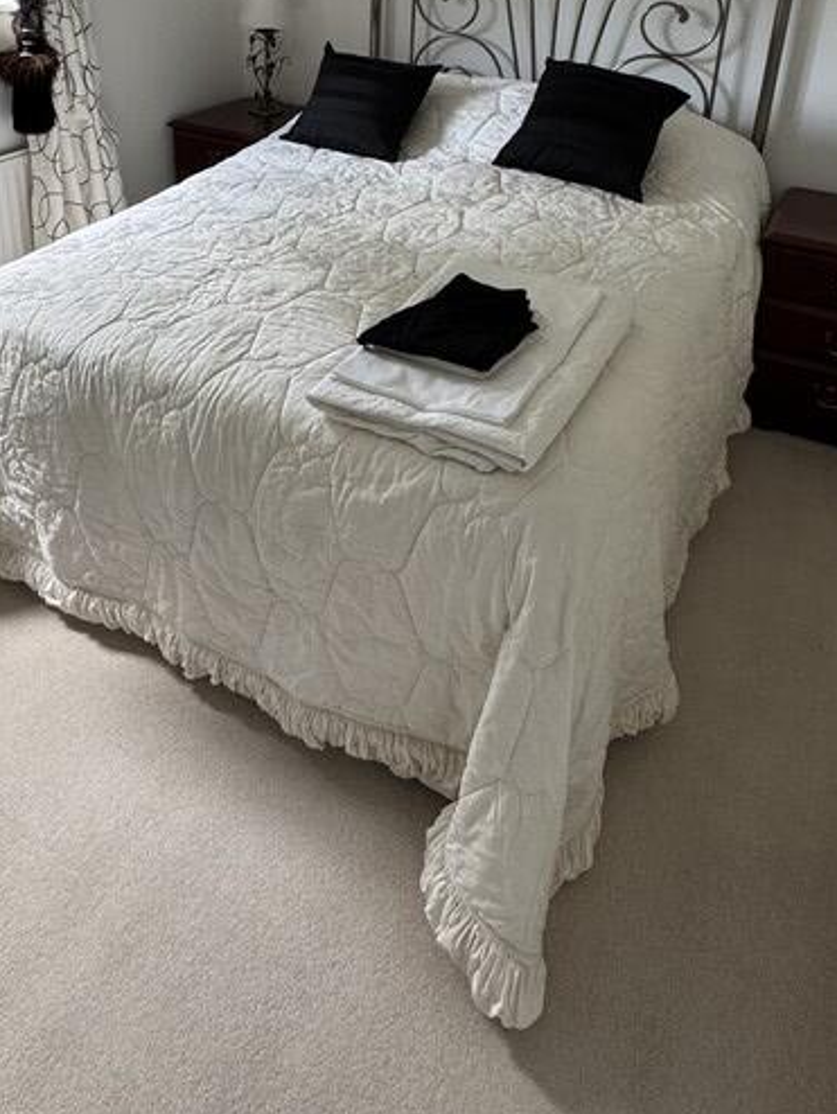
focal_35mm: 29
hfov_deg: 47.9
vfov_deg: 57.4
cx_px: 320
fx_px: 934
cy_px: 237
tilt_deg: -21.7
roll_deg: -0.1
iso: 125
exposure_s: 1/99
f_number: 2.2
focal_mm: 2.22
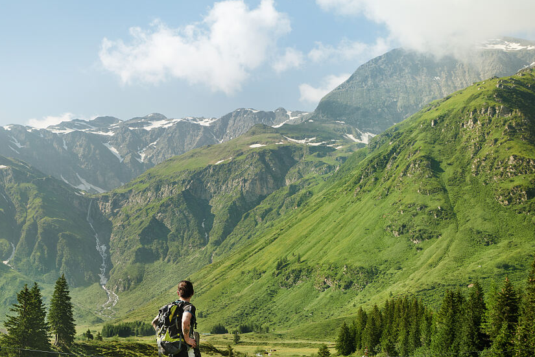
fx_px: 847
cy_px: 240
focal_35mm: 57
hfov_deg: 34.7
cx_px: 184
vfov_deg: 23.7
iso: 200
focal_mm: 38
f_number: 8
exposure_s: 1/400
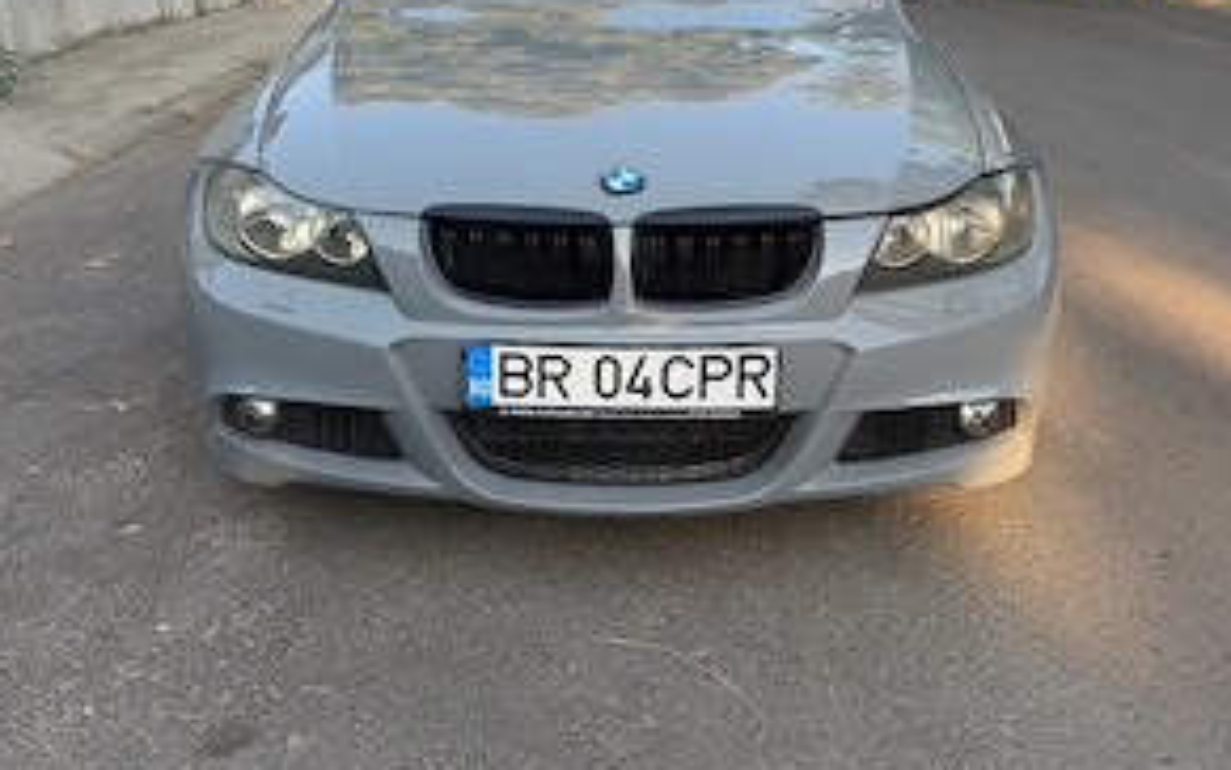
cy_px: 245
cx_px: 618
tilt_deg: -15.0
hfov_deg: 55.3
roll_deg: +0.0
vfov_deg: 35.9
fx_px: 1174
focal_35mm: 35
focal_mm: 6.76
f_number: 1.78
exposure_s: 1/514
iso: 100
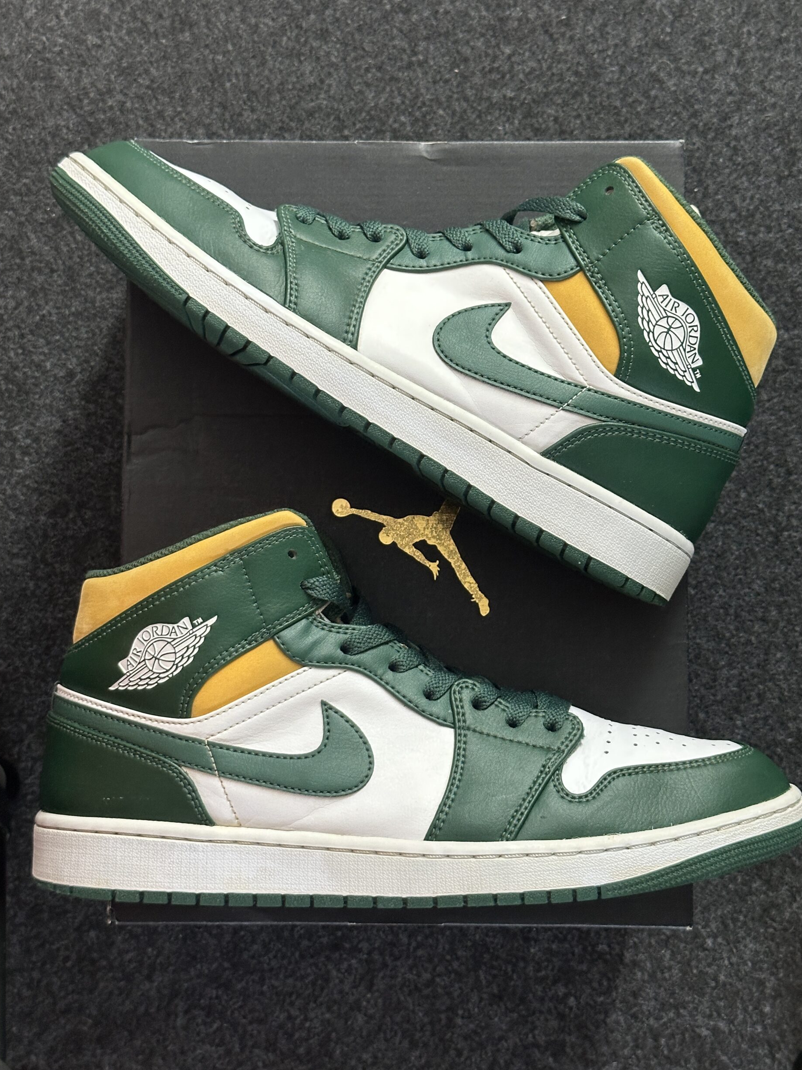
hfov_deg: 29.1
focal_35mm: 50
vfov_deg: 38.2
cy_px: 529
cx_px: 412
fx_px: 1545
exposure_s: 1/50
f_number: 1.78
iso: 250
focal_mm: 6.86
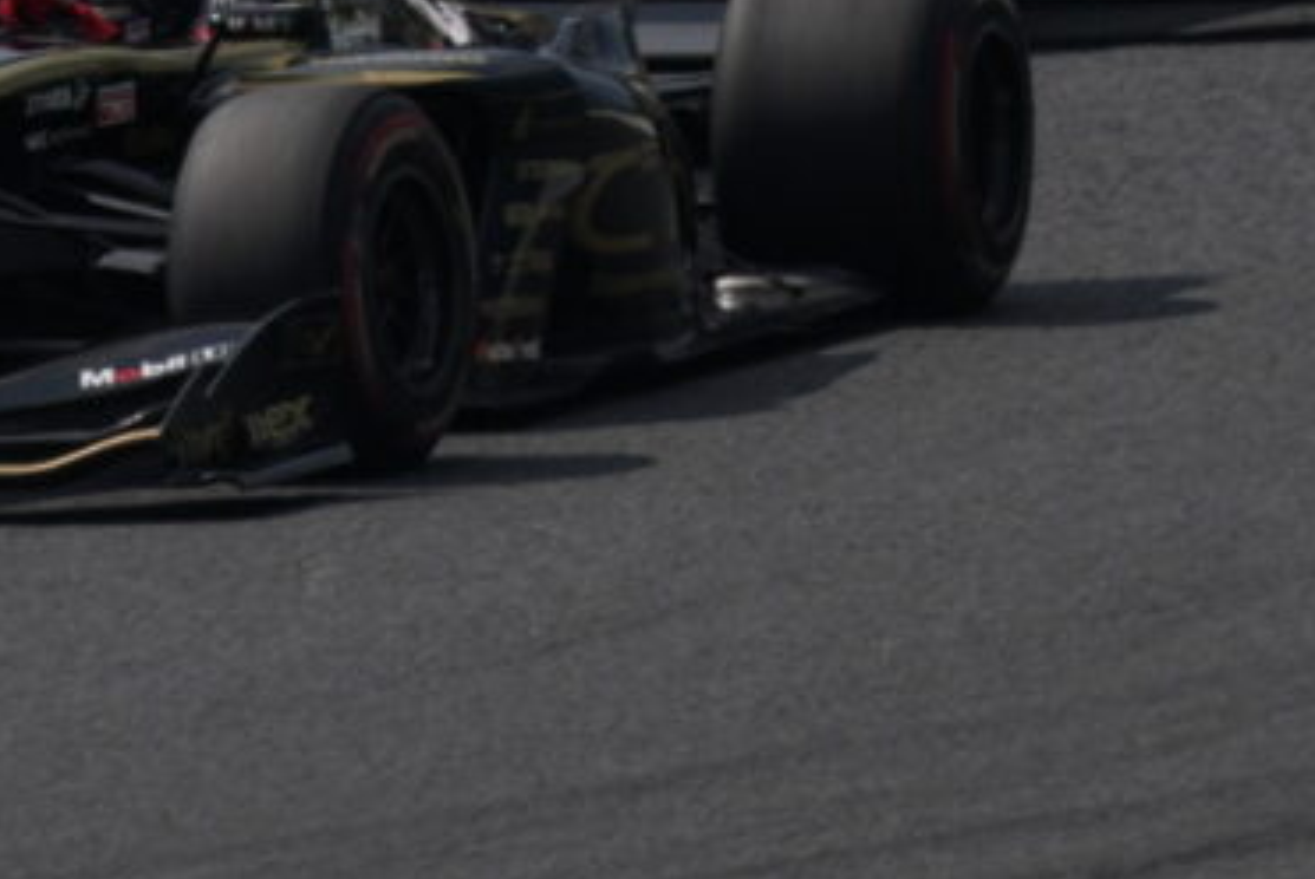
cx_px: 872
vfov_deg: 0.7
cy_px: -330
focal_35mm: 1864
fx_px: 68139
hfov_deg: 1.1
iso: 500
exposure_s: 1/800
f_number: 18
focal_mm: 591
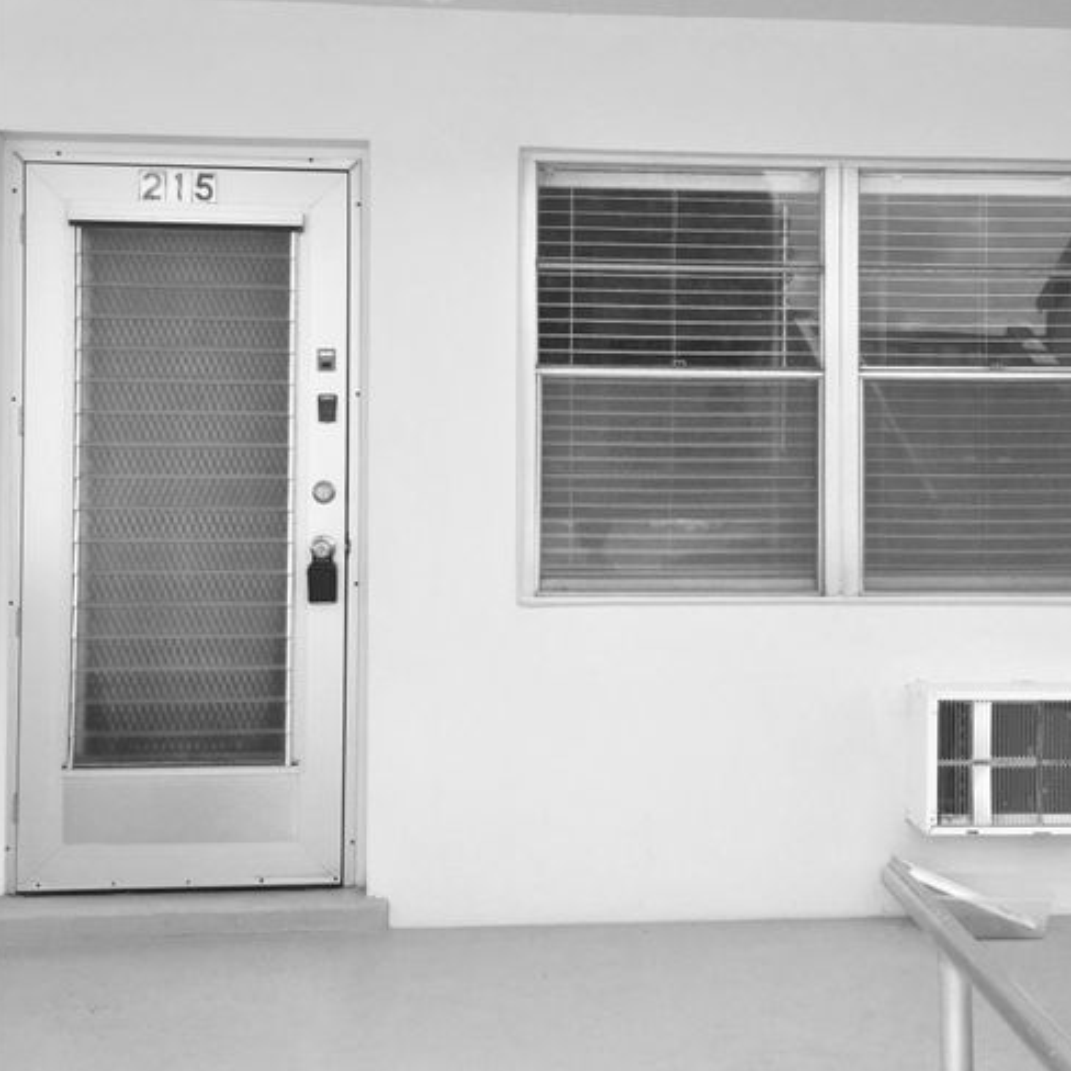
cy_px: 433
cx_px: 538
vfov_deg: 47.0
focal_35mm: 35
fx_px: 1225
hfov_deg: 47.2
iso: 32
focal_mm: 4.15
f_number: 2.2
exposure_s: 1/964
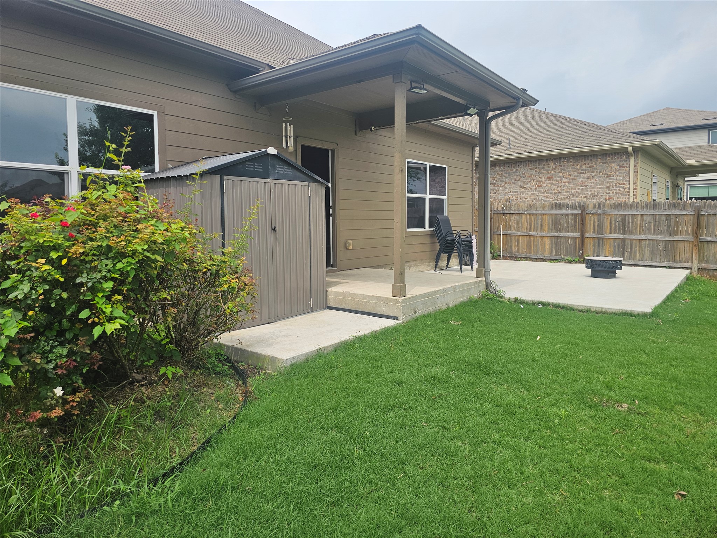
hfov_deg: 73.9
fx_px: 476
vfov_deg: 58.9
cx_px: 358
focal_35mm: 23
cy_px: 269
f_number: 1.7
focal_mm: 6.3
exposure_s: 1/2000
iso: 32
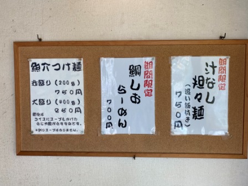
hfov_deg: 67.3
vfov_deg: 53.1
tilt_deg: -3.5
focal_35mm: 26
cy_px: 93
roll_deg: +0.1
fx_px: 186
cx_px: 124
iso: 50
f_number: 1.8
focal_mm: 4.25
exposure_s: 1/122
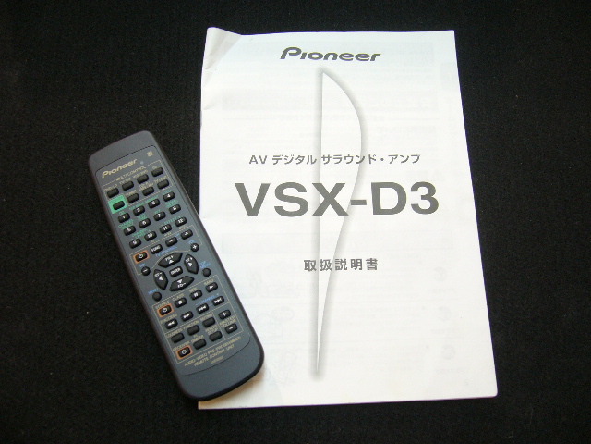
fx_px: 598
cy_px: 222
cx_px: 296
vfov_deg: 40.7
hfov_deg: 52.6
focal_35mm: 35
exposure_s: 1/10
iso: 100
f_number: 2.8
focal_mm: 5.8
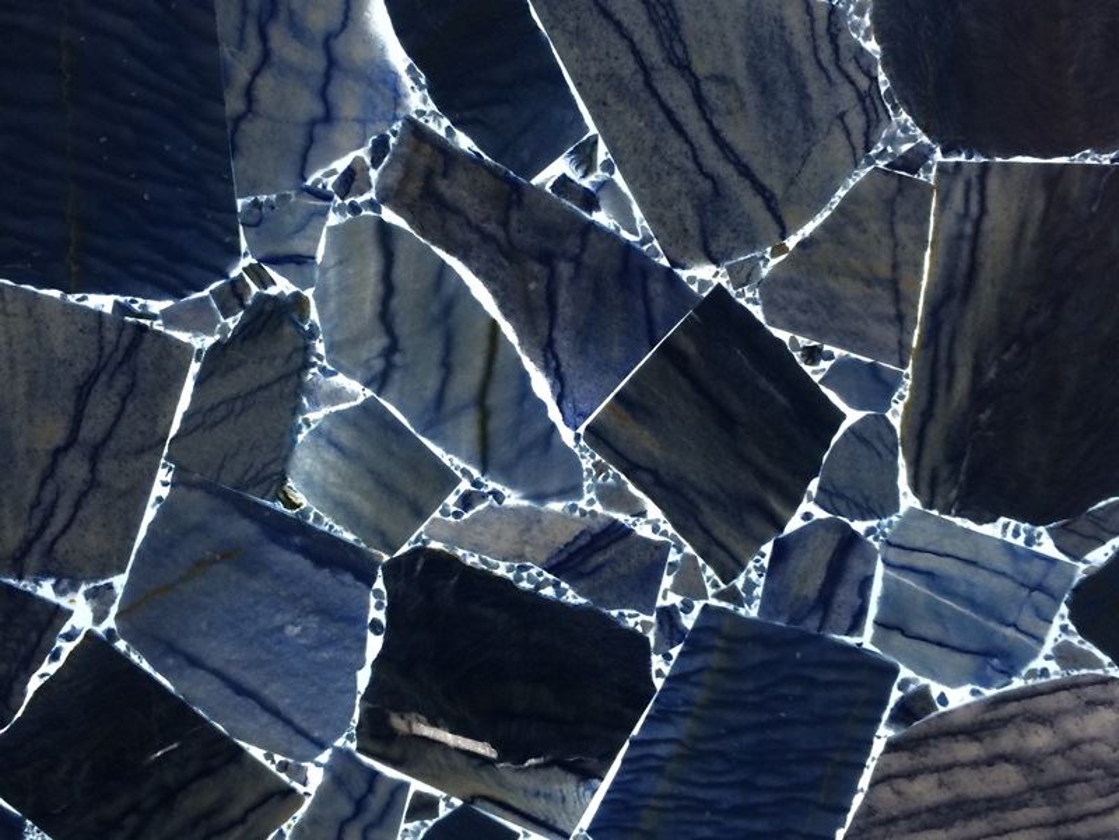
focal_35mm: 30
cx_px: 560
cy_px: 420
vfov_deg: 46.8
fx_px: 970
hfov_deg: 60.0
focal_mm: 4.12
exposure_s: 1/30
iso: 50
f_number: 2.2
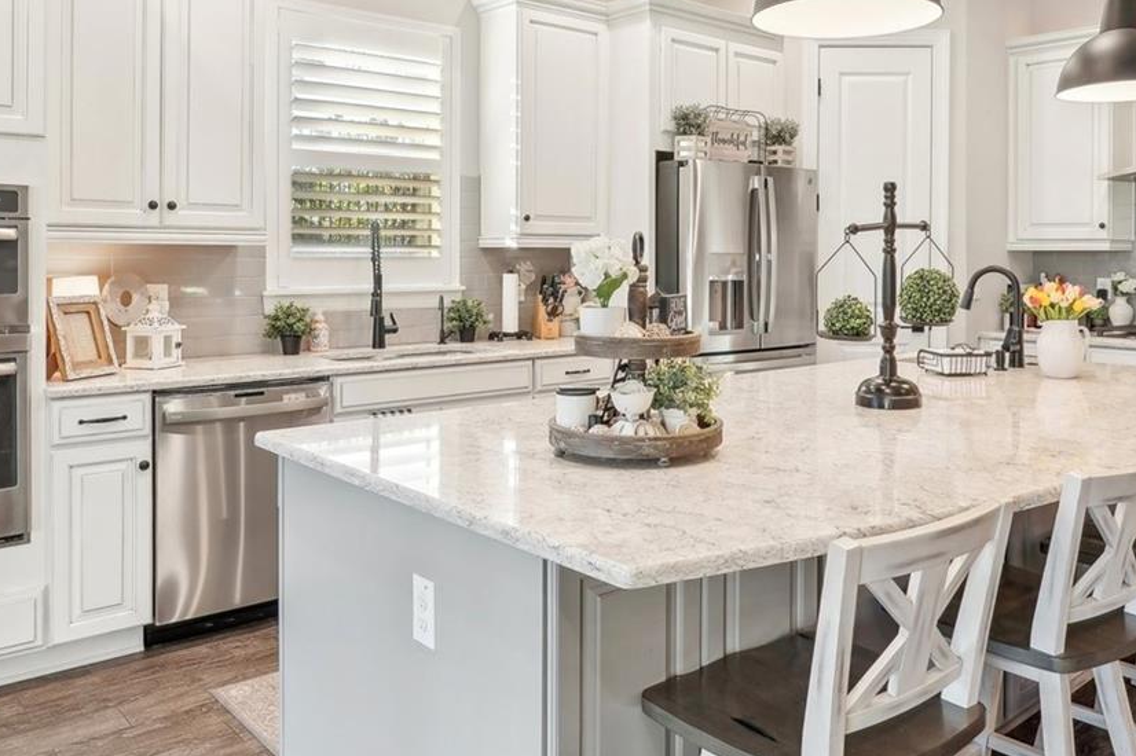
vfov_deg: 41.8
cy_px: 260
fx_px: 978
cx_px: 642
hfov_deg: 60.1
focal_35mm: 31
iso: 400
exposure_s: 1/20
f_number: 8
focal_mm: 16
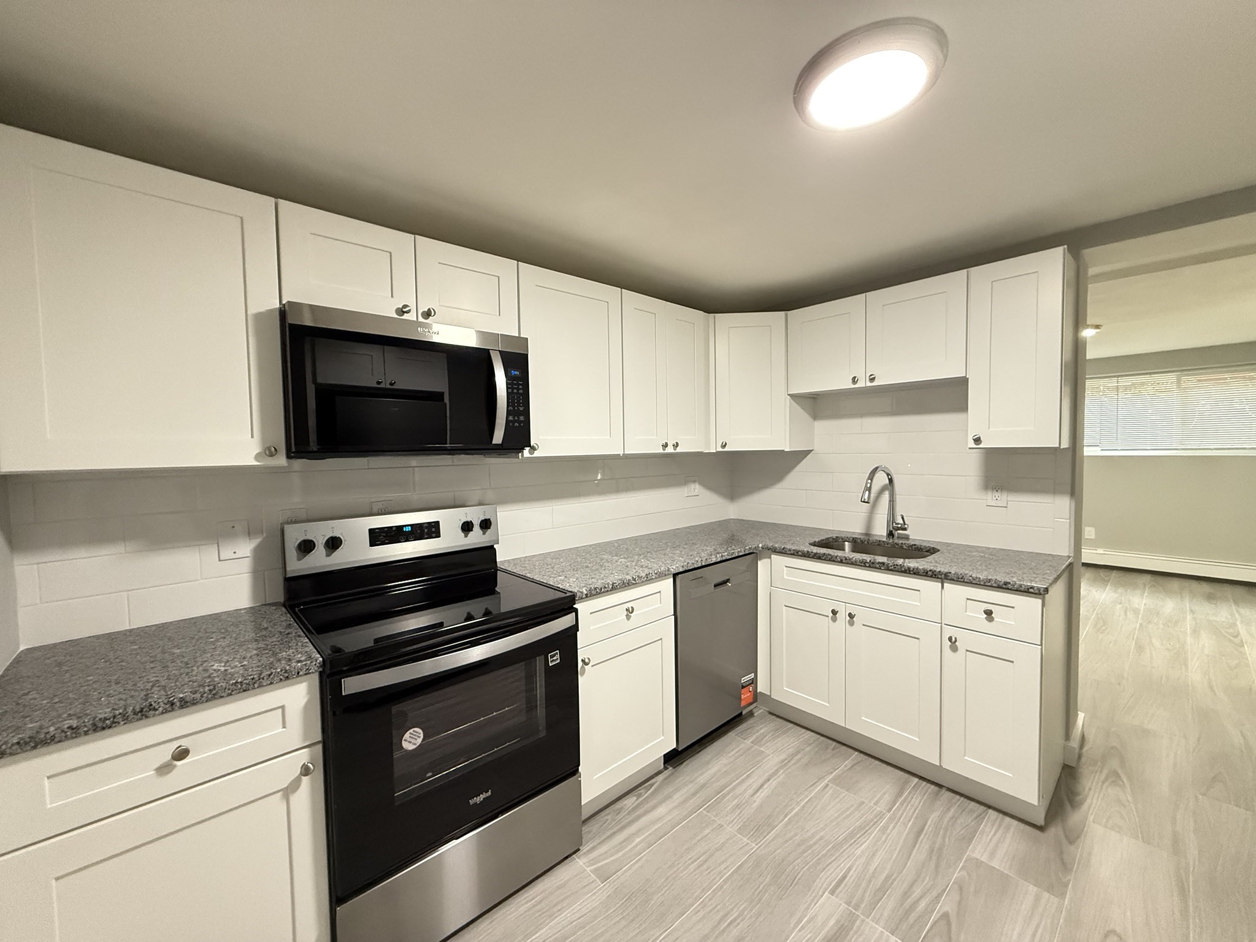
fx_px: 508
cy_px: 471
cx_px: 628
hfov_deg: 102.1
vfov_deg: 85.7
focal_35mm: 14
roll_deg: +1.0
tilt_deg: -2.9
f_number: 2.2
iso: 800
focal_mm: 2.22
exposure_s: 1/60
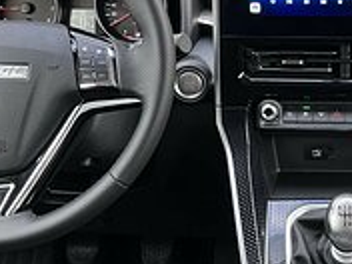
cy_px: 74
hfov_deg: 23.3
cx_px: 332
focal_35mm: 81
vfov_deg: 18.1
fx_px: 824
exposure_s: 1/121
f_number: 1.5
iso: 40
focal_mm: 5.7
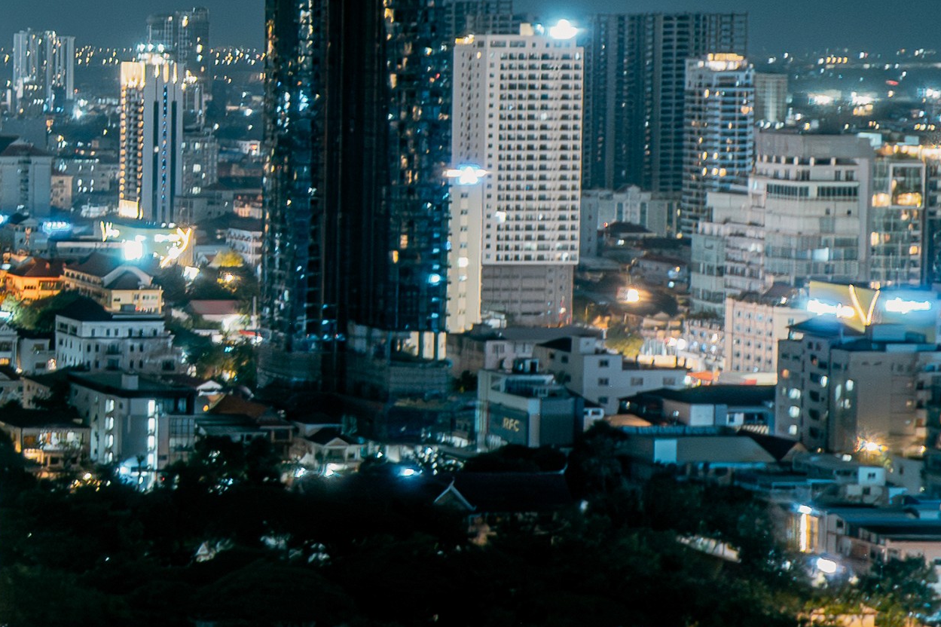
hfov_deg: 16.4
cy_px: 125
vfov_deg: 14.2
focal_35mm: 96
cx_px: -932
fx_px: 2509
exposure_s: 2.5
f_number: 2.8
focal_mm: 8.38
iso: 100
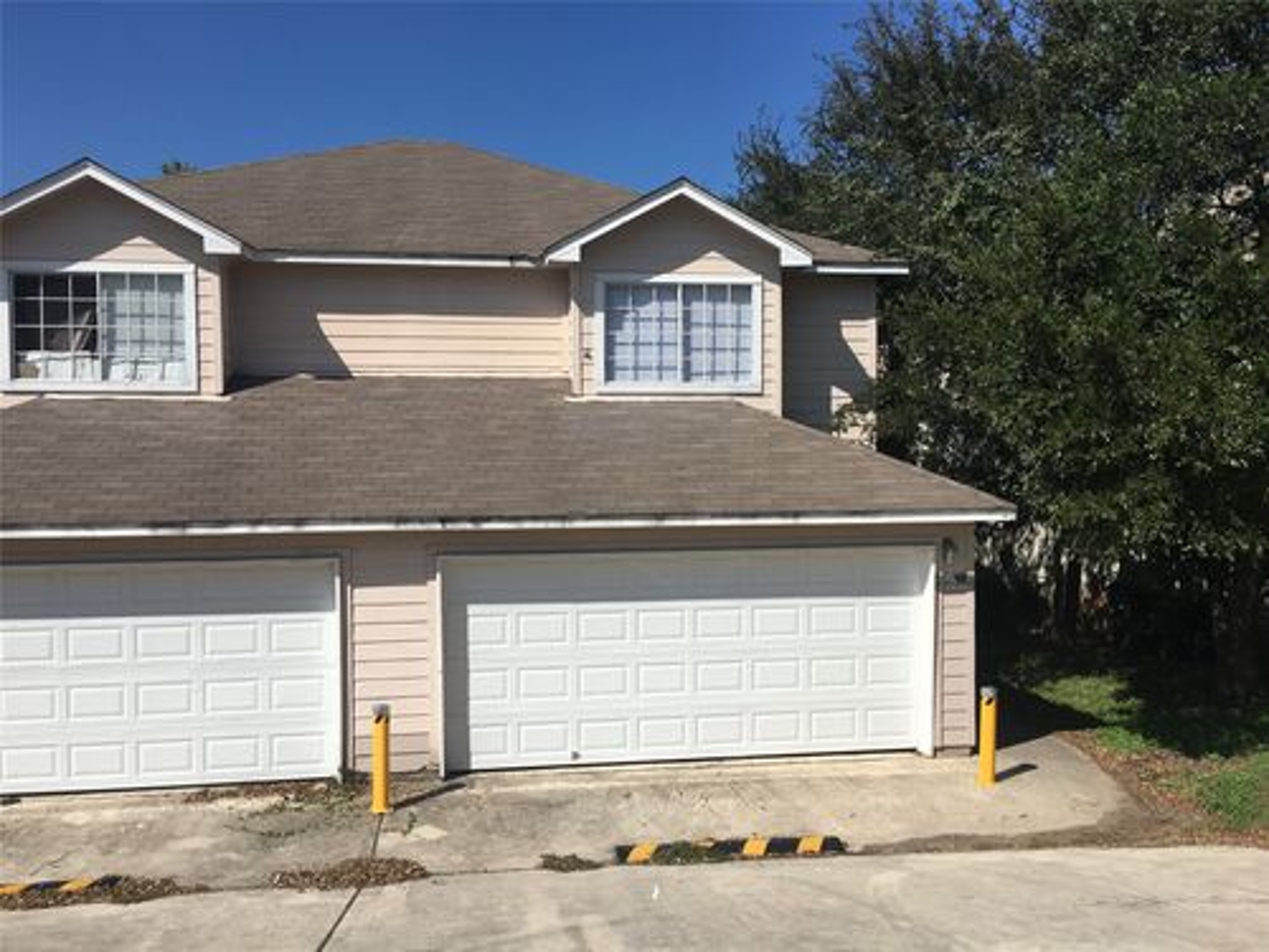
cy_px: 476
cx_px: 634
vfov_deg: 48.2
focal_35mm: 29
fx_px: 1063
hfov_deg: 61.7
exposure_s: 1/2849
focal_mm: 4.15
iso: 25
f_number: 2.2
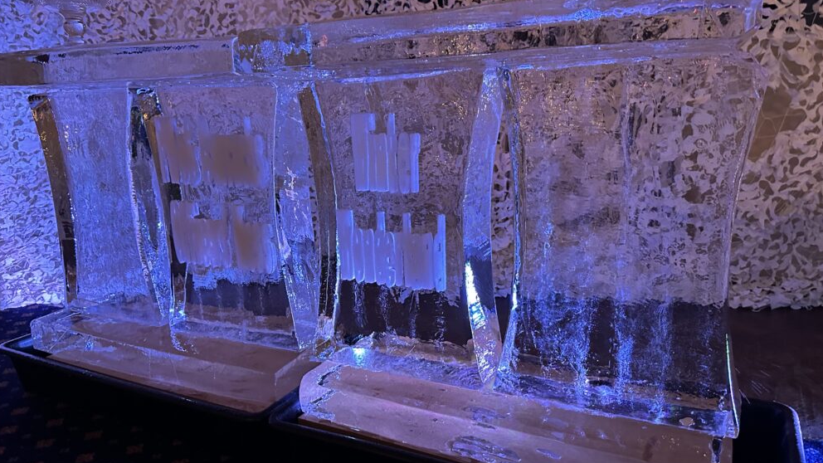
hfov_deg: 69.9
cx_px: 402
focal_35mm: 27
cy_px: 246
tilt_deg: -12.5
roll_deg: +1.6
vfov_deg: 42.9
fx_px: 589
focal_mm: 6.86
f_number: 1.78
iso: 800
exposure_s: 1/47
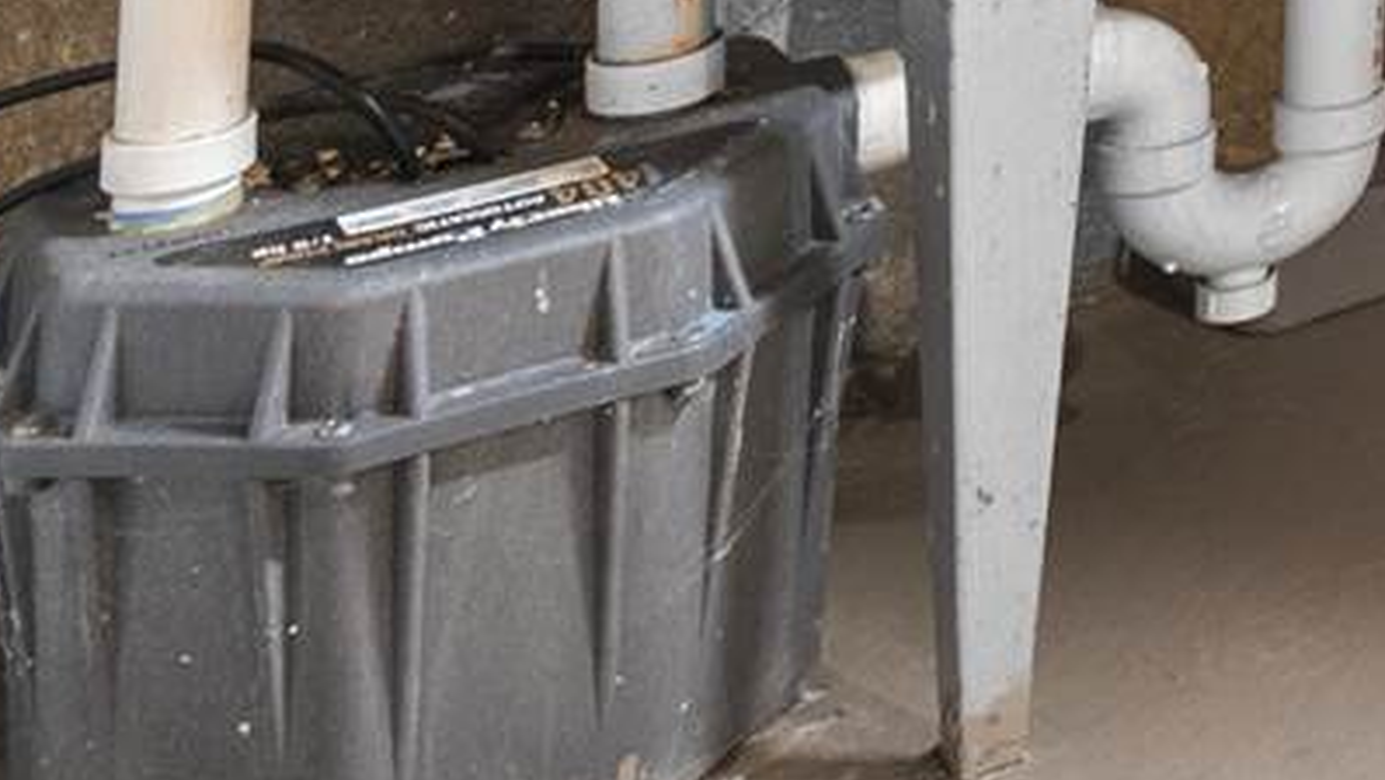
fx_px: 4299
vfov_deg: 8.7
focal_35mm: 117
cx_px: 3400
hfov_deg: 13.2
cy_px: -1478
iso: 250
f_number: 7.1
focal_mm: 14.5
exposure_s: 13
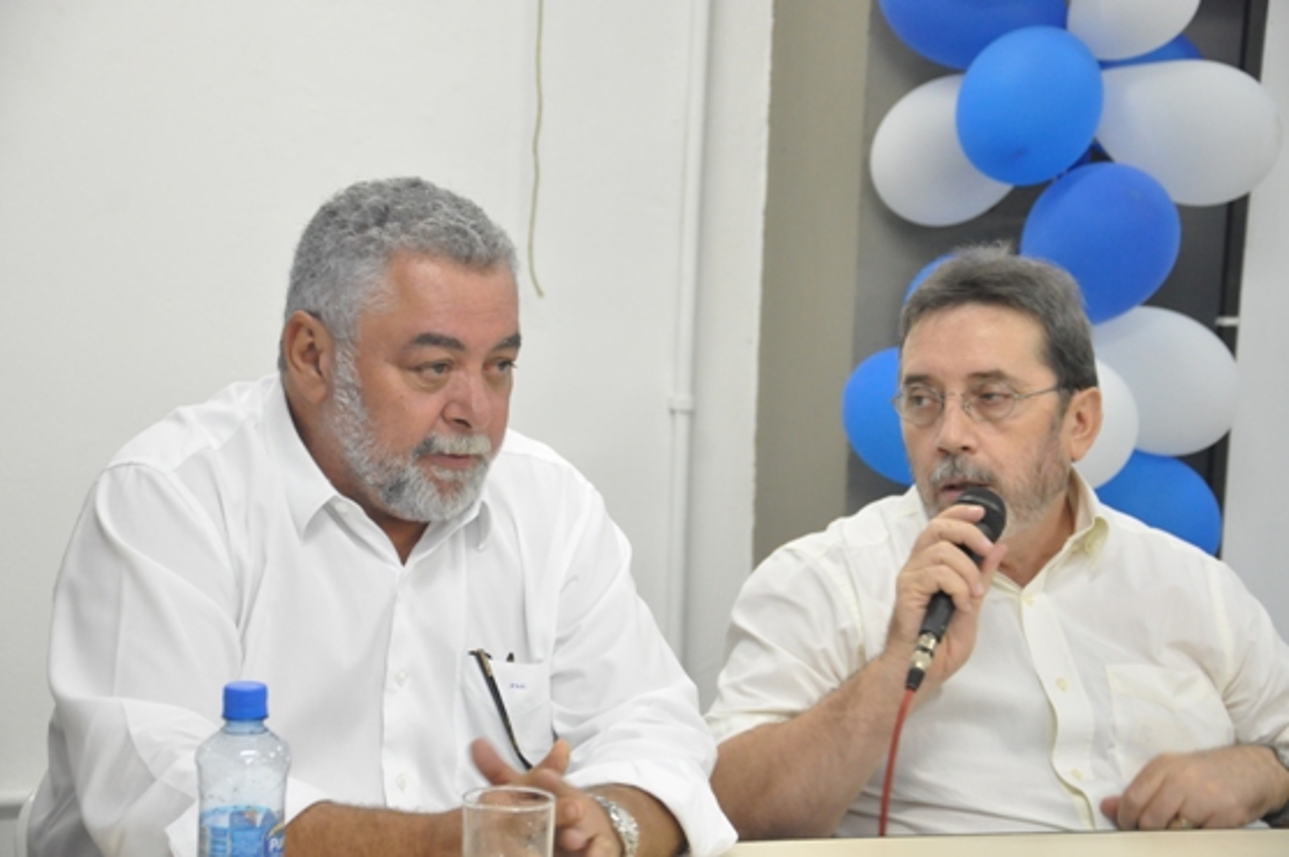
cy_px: 428
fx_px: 3541
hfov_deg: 20.6
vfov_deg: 13.8
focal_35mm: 99
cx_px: 644
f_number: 7.1
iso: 2000
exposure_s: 1/50
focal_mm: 66
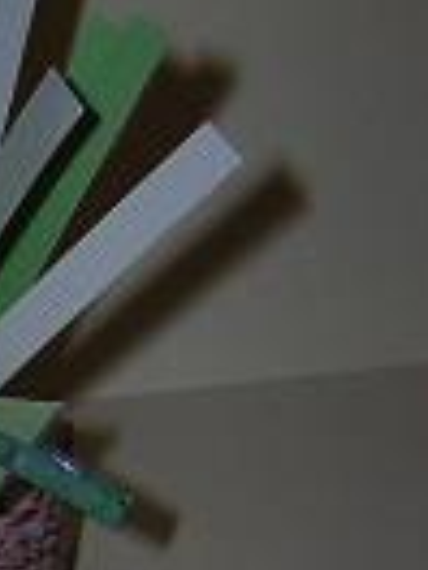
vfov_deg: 13.9
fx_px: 2341
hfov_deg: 10.3
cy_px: 367
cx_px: -108
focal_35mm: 142
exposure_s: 1/60.1
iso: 50
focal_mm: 6.1
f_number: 2.9
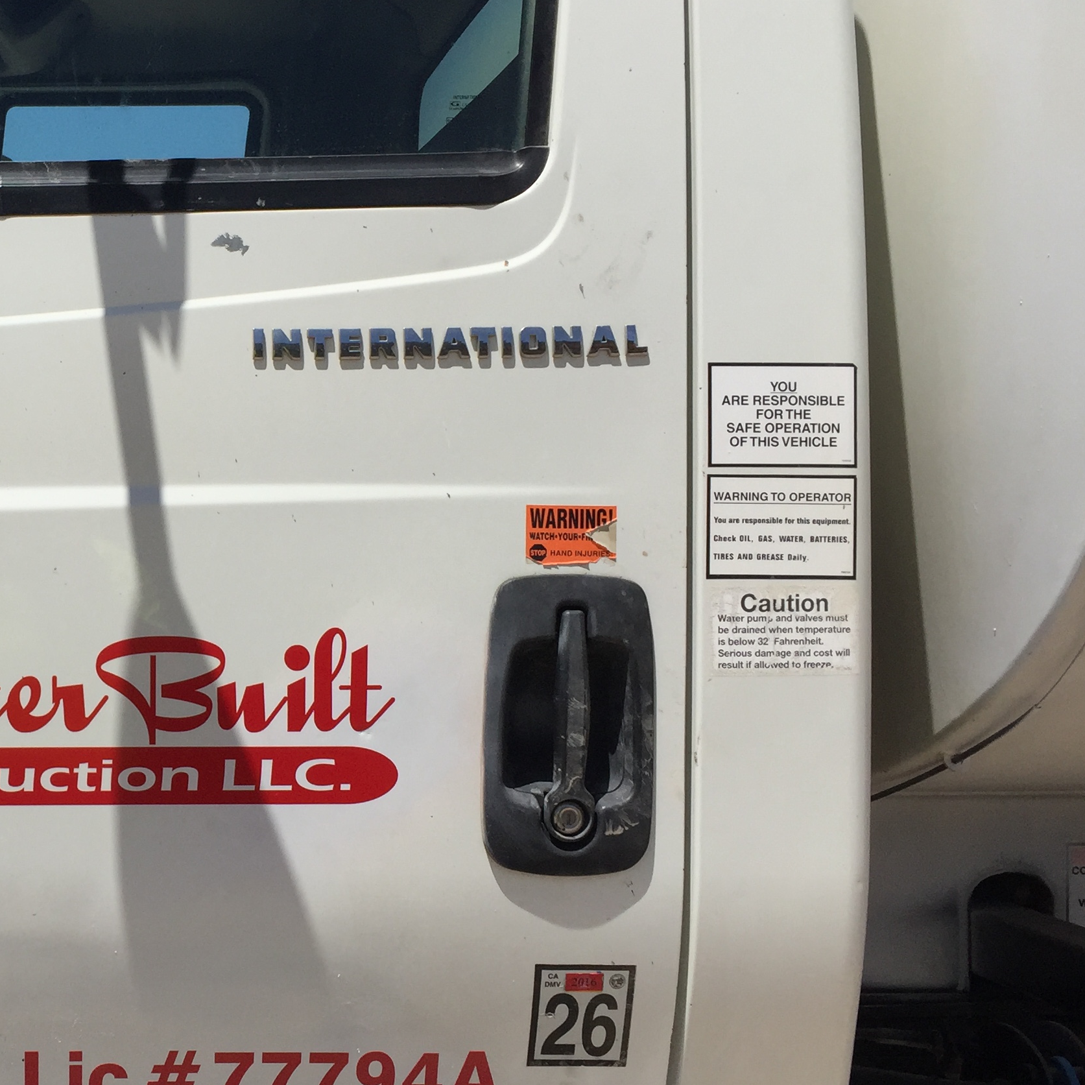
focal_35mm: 50
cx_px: 58
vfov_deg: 34.0
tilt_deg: -4.2
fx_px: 1773
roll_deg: -1.0
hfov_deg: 32.0
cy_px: 582
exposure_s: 1/3968
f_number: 2.2
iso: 32
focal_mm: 4.15
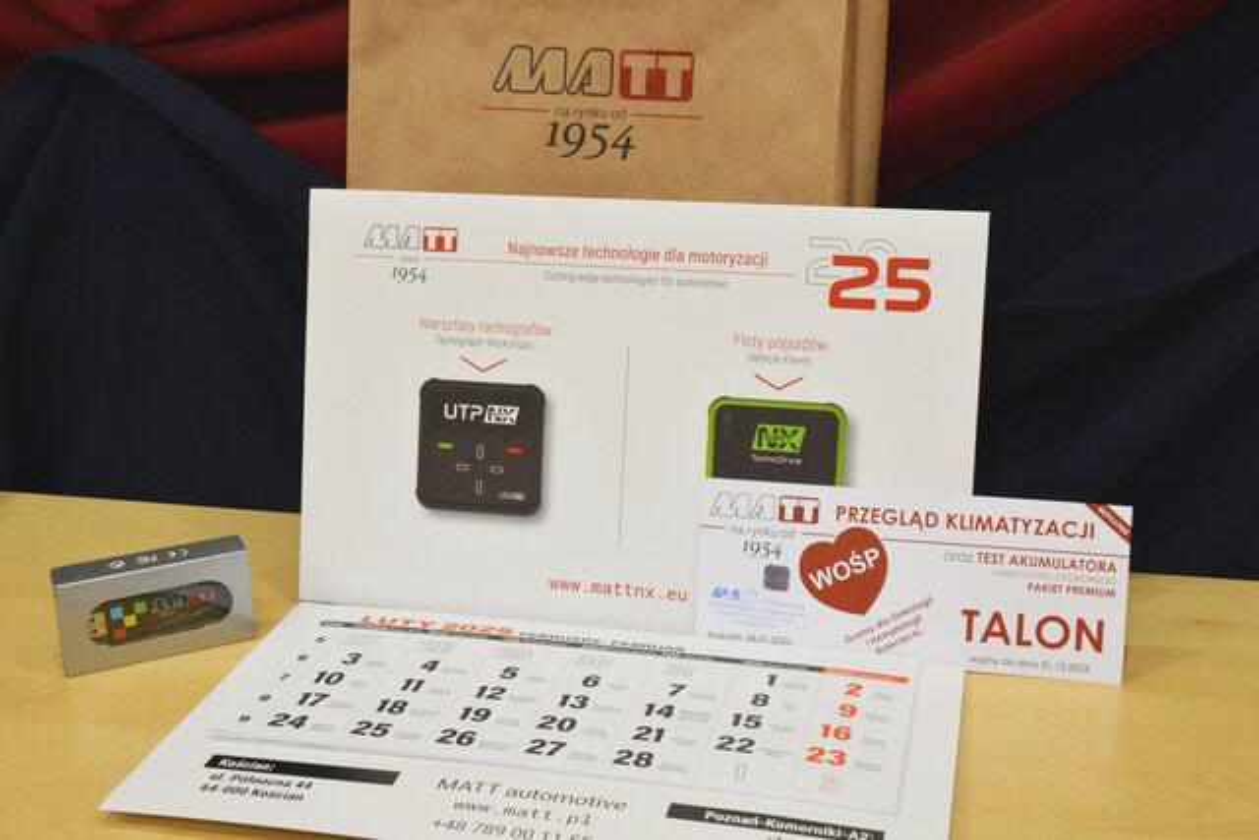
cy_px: 420
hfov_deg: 41.1
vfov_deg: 28.1
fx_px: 1679
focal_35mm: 48
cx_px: 630
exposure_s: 1/60
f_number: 13
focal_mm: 32
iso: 900
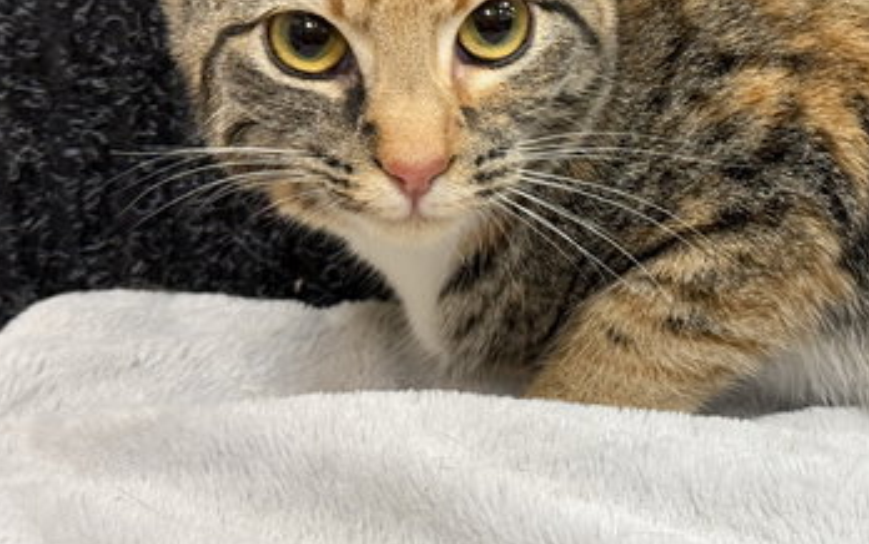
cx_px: 584
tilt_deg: -10.4
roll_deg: +0.3
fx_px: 1730
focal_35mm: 73
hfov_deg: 28.0
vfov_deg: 17.8
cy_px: 163
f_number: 1.78
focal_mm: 6.76
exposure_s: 1/60
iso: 250
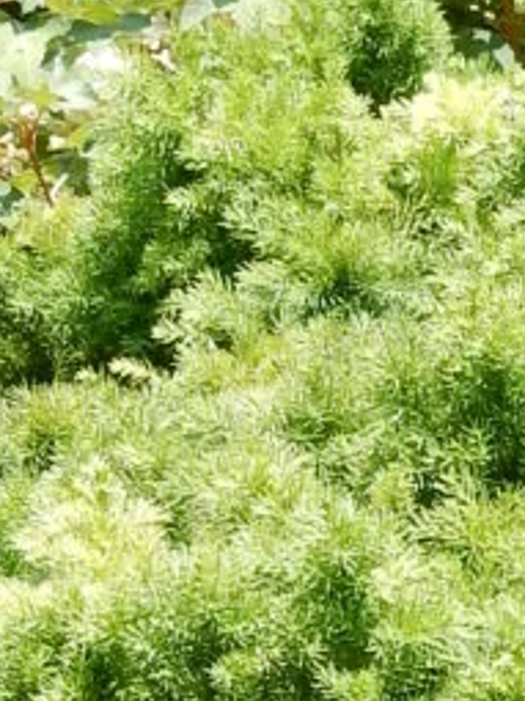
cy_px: 1193
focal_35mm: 320
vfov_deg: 6.1
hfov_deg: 4.6
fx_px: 6476
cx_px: 511
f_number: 4.5
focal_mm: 9
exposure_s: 1/320
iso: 125
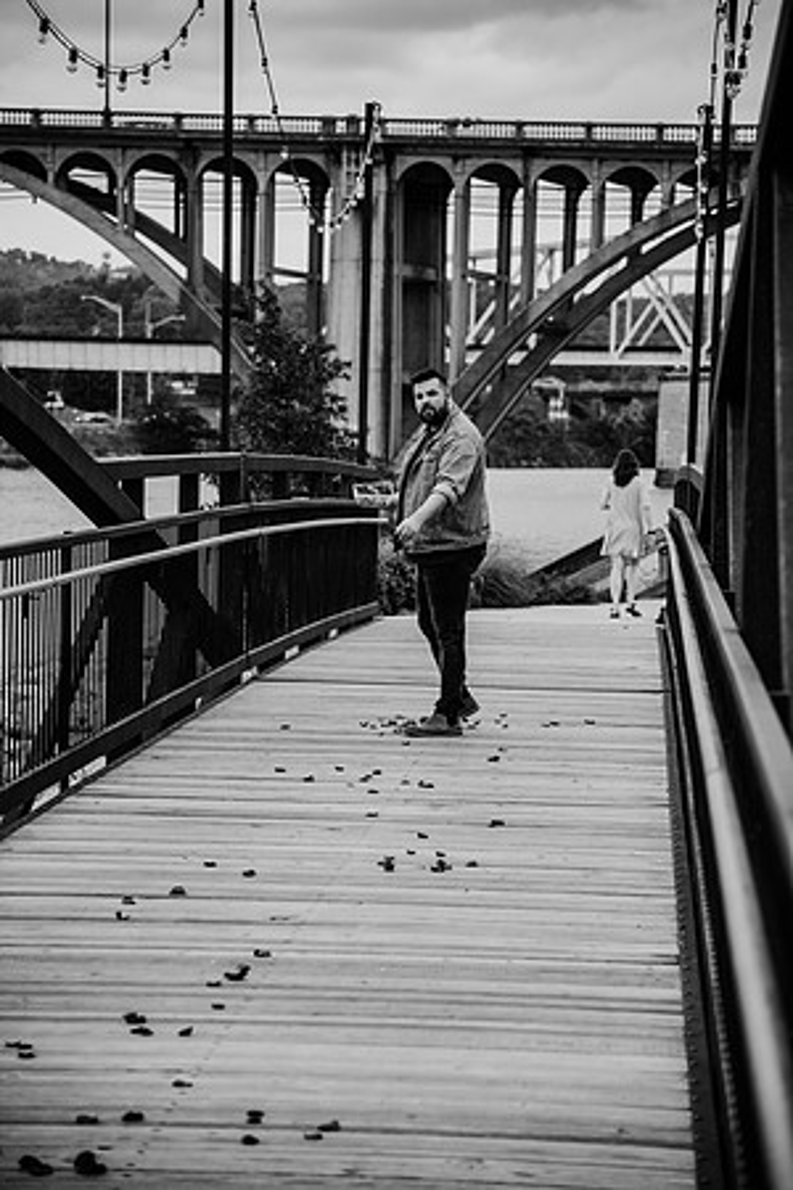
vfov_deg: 21.5
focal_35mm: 95
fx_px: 3139
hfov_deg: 14.4
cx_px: 396
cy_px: 595
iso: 320
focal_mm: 95
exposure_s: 1/800
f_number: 4
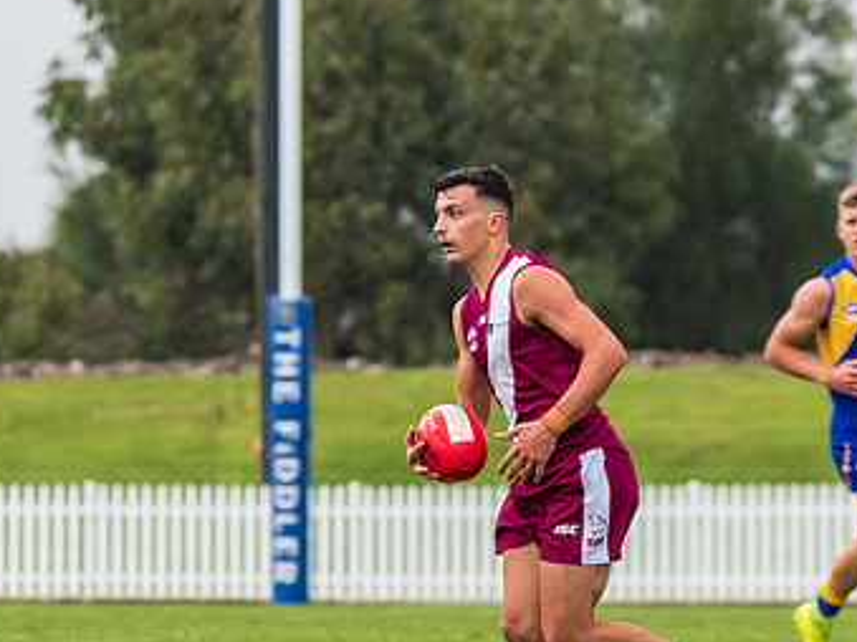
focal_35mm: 697
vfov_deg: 2.1
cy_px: 361
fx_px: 17250
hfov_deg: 2.8
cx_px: 282
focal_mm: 250
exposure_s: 1/1250
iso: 1000
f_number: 7.1
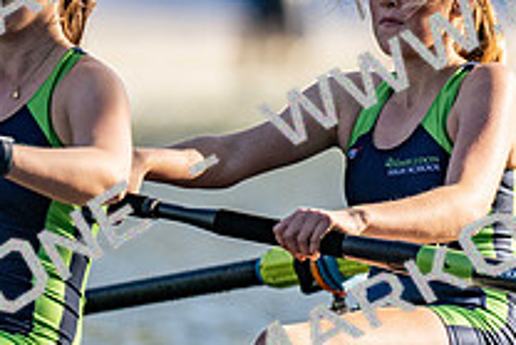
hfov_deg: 1.2
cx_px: 566
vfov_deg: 0.8
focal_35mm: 1670
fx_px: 23953
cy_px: 153
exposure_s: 1/2500
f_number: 4
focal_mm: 600
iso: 250
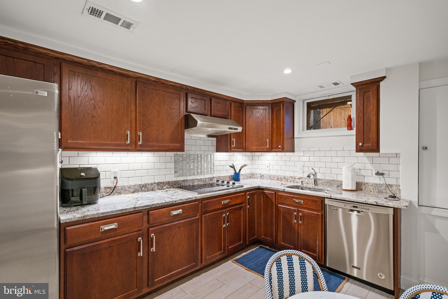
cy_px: 150
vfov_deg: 73.8
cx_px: 224
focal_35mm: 16
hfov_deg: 96.7
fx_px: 199
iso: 800
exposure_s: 1/5
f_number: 4
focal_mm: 16
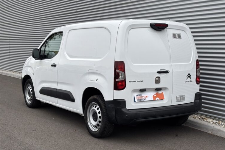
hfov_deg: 36.3
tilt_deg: -4.6
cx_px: 113
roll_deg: -0.3
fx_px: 344
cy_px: 75
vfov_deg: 24.6
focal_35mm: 55
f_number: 1.6
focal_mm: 5.96
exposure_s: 1/626
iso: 32
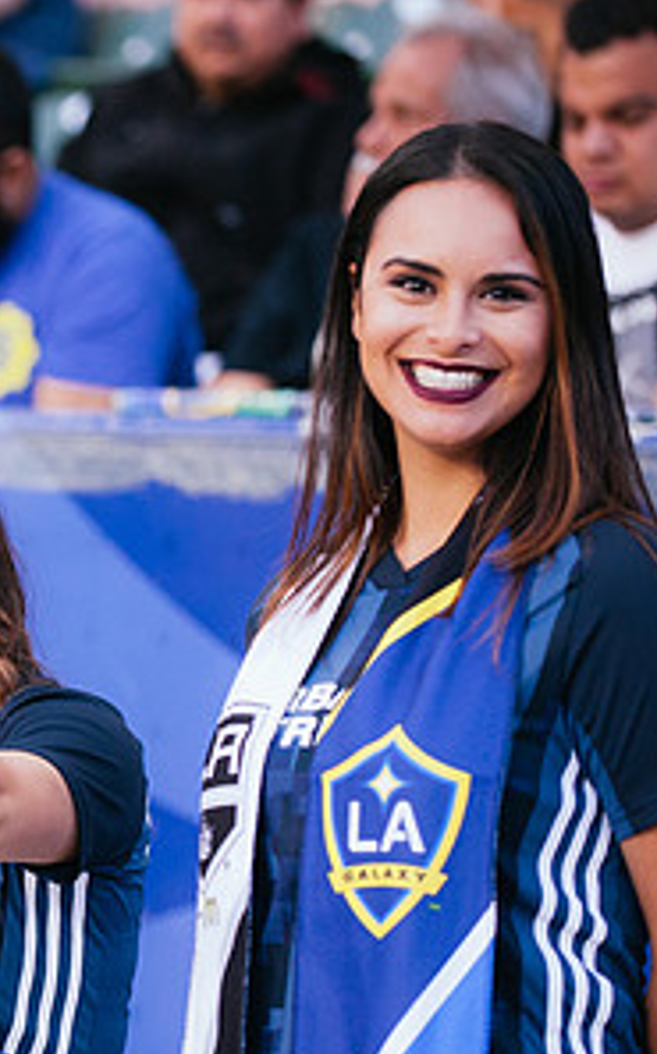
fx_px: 6864
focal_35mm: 239
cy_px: 625
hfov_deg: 5.4
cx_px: -220
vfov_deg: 8.8
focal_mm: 120
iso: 1600
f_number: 2.8
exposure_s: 1/640
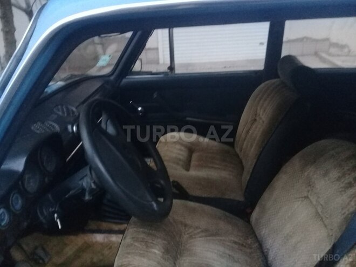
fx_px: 319
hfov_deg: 58.4
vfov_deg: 45.4
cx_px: 178
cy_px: 134
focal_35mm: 31
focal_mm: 3.3
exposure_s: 1/17
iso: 400
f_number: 2.2
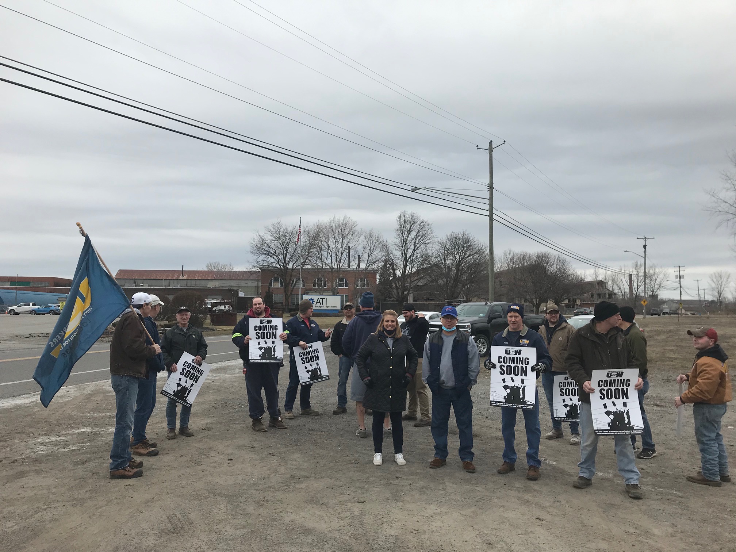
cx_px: 368
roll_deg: -1.2
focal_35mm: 28
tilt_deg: +5.1
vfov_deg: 49.7
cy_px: 276
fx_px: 595
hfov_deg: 63.4
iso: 20
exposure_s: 1/2227
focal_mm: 3.99
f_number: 1.8
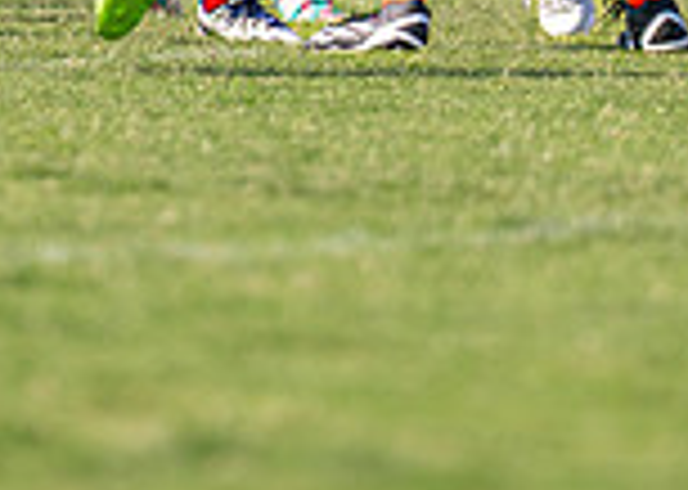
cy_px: -306
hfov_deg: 2.3
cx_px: 51
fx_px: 17356
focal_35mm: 889
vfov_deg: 1.6
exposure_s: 1/2000
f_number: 2.8
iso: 125
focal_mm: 200
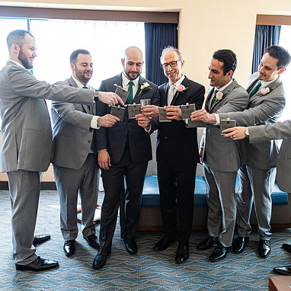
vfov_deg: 52.5
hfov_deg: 52.4
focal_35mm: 31
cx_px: 160
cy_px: 144
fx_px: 295
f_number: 2.2
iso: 1000
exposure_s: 1/200
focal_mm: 24
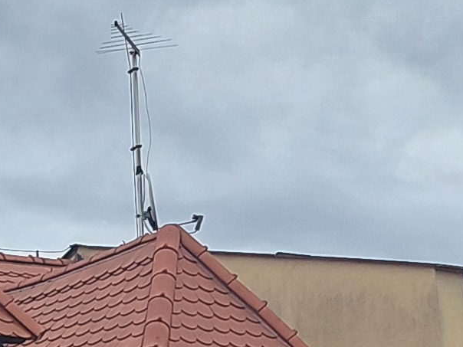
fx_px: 2260
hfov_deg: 11.2
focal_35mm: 169
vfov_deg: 8.6
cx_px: -263
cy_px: 508
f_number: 1.8
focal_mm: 4.69
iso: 50
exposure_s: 1/1418
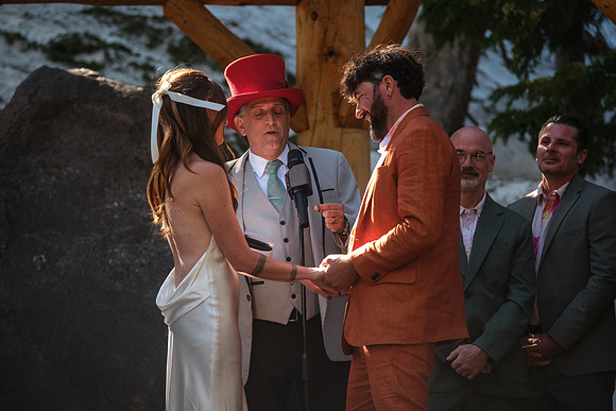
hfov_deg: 10.6
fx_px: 3320
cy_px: 206
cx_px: 308
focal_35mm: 194
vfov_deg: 7.1
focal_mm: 129.2
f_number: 4
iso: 400
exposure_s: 1/200
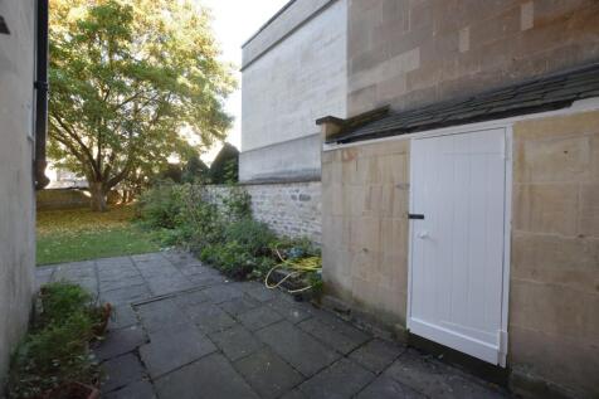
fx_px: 249
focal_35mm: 15
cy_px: 200
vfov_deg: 77.3
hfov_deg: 100.4
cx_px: 300
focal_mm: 10
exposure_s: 1/125
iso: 450
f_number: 5.6
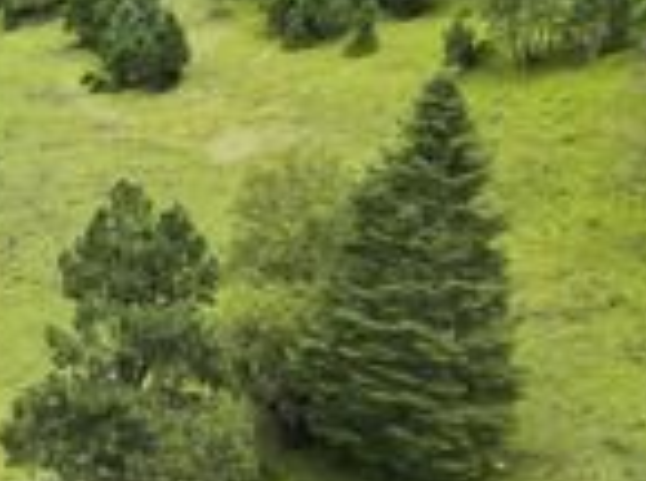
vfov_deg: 17.5
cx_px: -236
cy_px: 73
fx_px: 1545
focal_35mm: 83
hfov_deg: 21.0
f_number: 1.7
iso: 130
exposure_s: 1/1000
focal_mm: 6.7
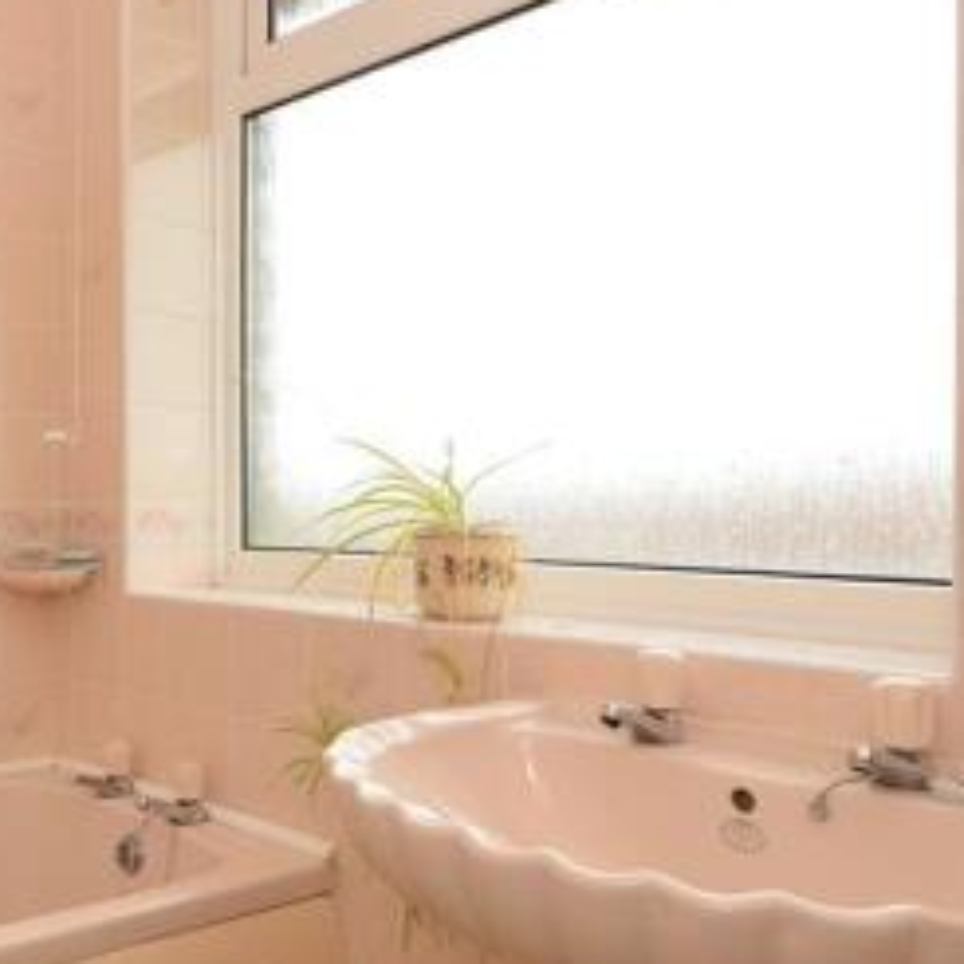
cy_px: 484
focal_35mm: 34
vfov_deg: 48.5
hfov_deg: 44.9
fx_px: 1071
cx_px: 134
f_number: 8
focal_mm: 10
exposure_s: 1/40
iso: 200
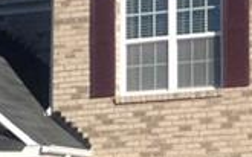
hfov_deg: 9.6
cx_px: 208
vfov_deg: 6.0
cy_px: 101
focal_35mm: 217
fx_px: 1490
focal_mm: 3.3
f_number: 2.4
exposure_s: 1/1182
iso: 25
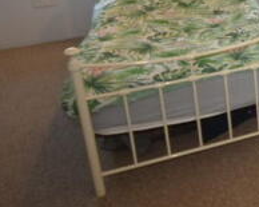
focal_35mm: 57
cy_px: -11
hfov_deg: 23.4
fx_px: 437
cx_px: 425
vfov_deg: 25.1
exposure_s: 1/100
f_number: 5
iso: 800
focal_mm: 12
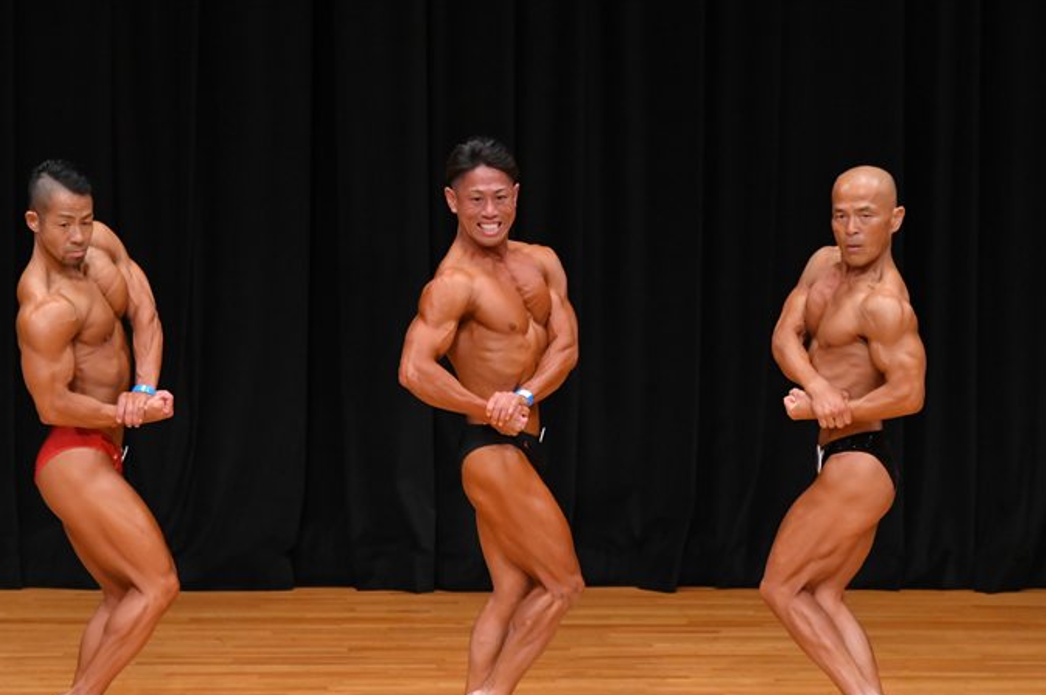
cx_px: 514
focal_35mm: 310
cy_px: 398
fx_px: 9000
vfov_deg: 4.4
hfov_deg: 6.7
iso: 3200
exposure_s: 1/400
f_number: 5.6
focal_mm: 180
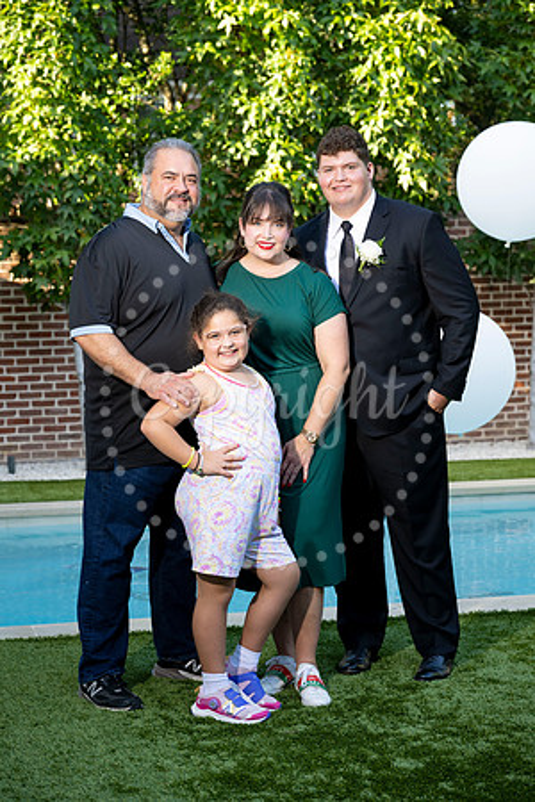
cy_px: 401
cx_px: 268
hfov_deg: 18.2
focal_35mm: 75
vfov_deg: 27.0
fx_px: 1672
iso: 400
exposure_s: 1/200
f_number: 4.5
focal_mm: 75
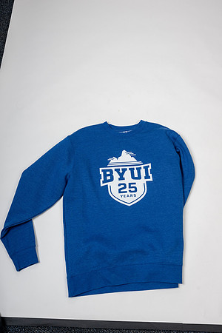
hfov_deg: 40.5
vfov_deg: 58.0
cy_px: 166
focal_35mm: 32
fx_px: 301
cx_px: 111
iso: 100
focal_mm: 32.5
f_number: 8
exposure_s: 1/160
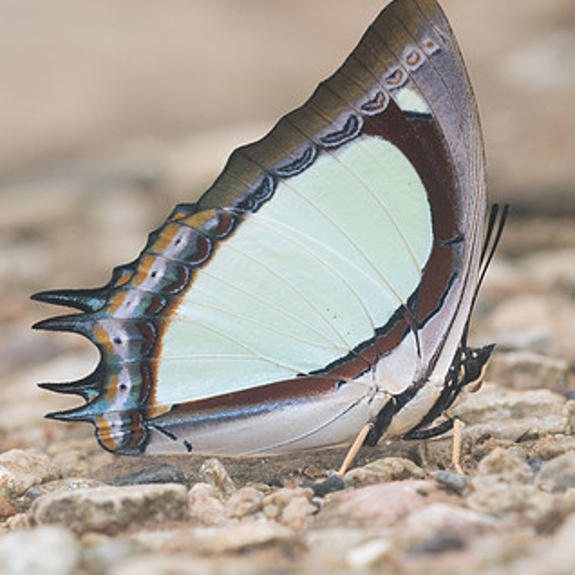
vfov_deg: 3.9
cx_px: 329
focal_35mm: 448
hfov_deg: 3.9
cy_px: 339
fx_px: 8419
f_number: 8
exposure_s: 1/250
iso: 800
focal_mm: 150
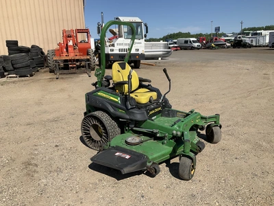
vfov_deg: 48.2
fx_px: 230
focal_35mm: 29
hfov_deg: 61.7
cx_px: 137
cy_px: 103
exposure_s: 1/2667
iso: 25
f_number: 1.8
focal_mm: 3
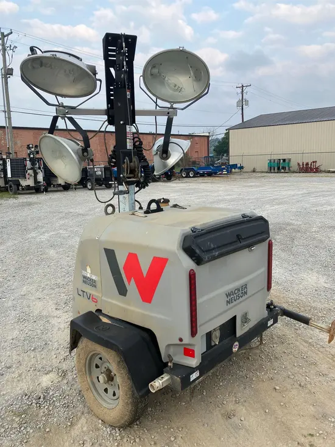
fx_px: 361
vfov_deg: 63.4
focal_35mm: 28
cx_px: 168
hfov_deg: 49.8
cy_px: 224
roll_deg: +1.7
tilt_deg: -9.3
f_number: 1.8
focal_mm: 3.99
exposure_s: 1/412
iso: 32
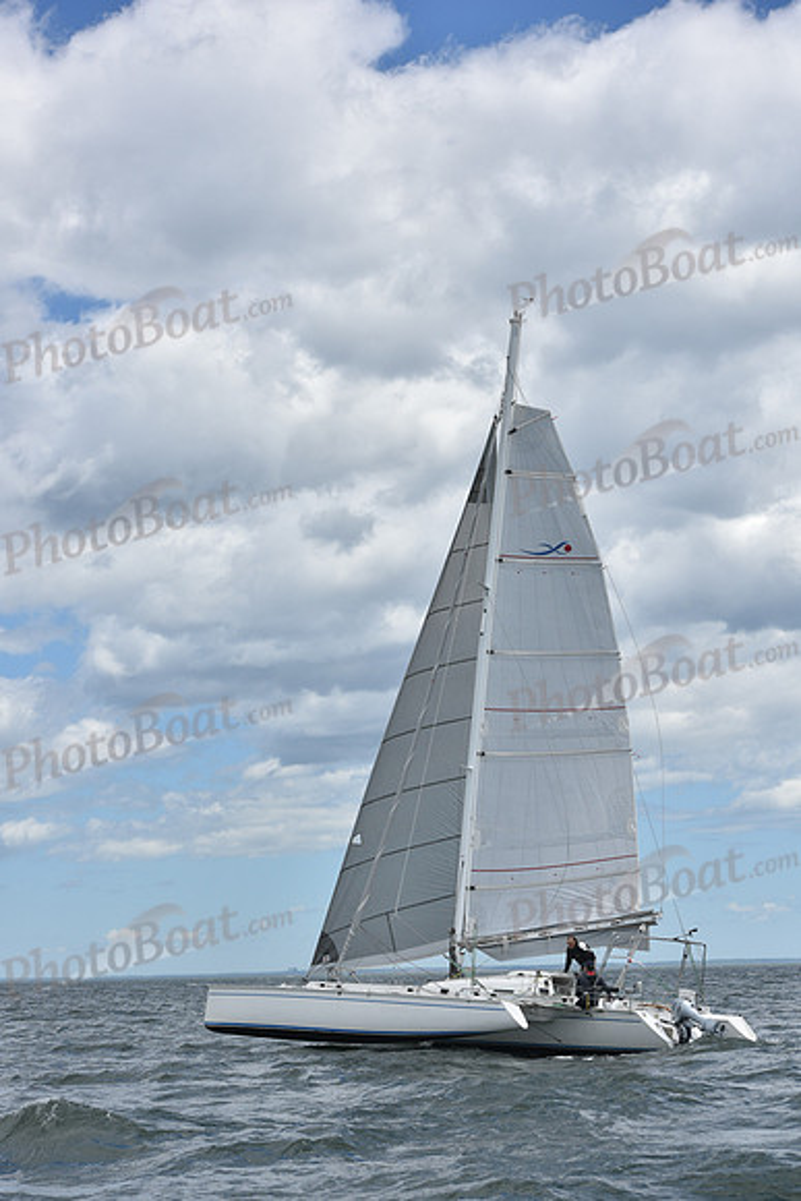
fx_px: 2601
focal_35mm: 78
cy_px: 600
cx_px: 400
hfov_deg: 17.5
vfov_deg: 26.0
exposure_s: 1/1600
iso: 320
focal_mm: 78
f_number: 8
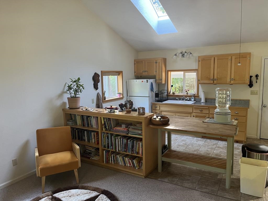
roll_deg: +0.9
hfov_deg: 67.3
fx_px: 201
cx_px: 134
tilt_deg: -8.0
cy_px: 100
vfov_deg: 53.1
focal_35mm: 26
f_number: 1.6
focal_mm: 5.1
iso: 200
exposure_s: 1/60
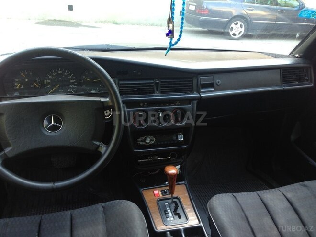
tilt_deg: -22.4
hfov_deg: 55.4
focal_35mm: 33
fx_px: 301
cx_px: 158
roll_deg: -2.3
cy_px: 118
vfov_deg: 42.9
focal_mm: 4.12
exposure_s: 1/40
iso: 50
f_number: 2.4
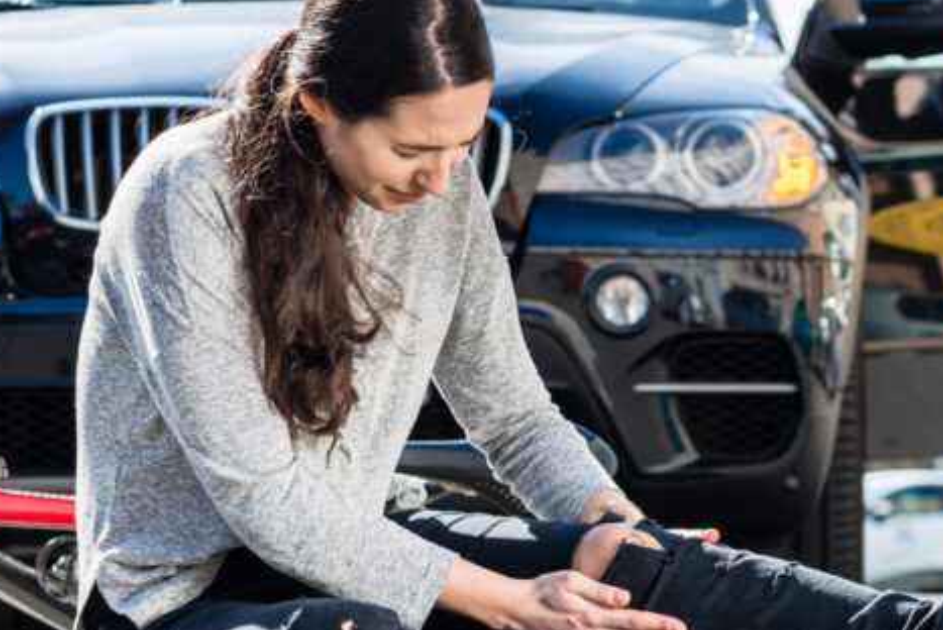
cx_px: 842
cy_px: 300
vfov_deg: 6.0
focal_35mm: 230
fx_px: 6028
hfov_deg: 8.9
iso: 100
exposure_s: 1/160
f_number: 7.1
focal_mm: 105
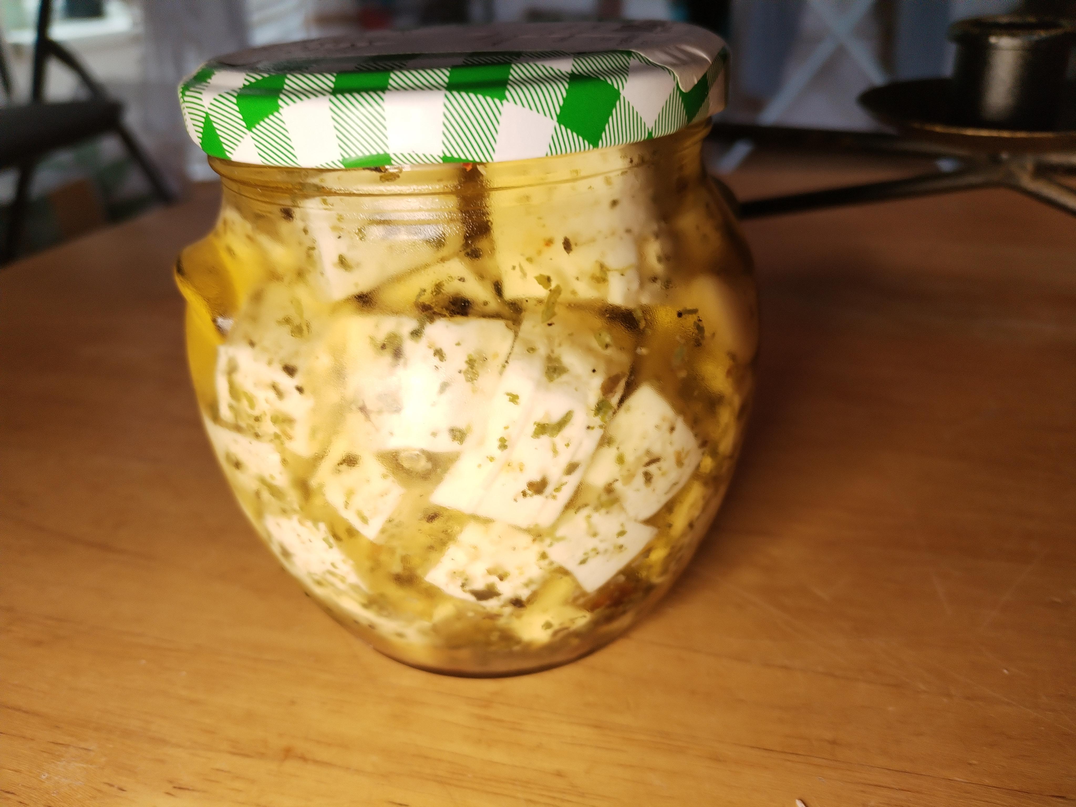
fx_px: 808
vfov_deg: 53.1
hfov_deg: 67.3
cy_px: 404
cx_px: 538
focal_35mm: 26
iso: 367
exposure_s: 1/30
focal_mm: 4.75
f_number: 1.8
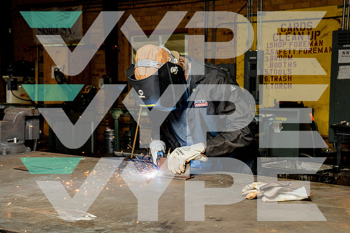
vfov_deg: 24.3
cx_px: 175
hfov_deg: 35.8
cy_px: 116
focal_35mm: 56
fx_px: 542
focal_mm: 55
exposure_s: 1/250
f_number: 8
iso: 1600
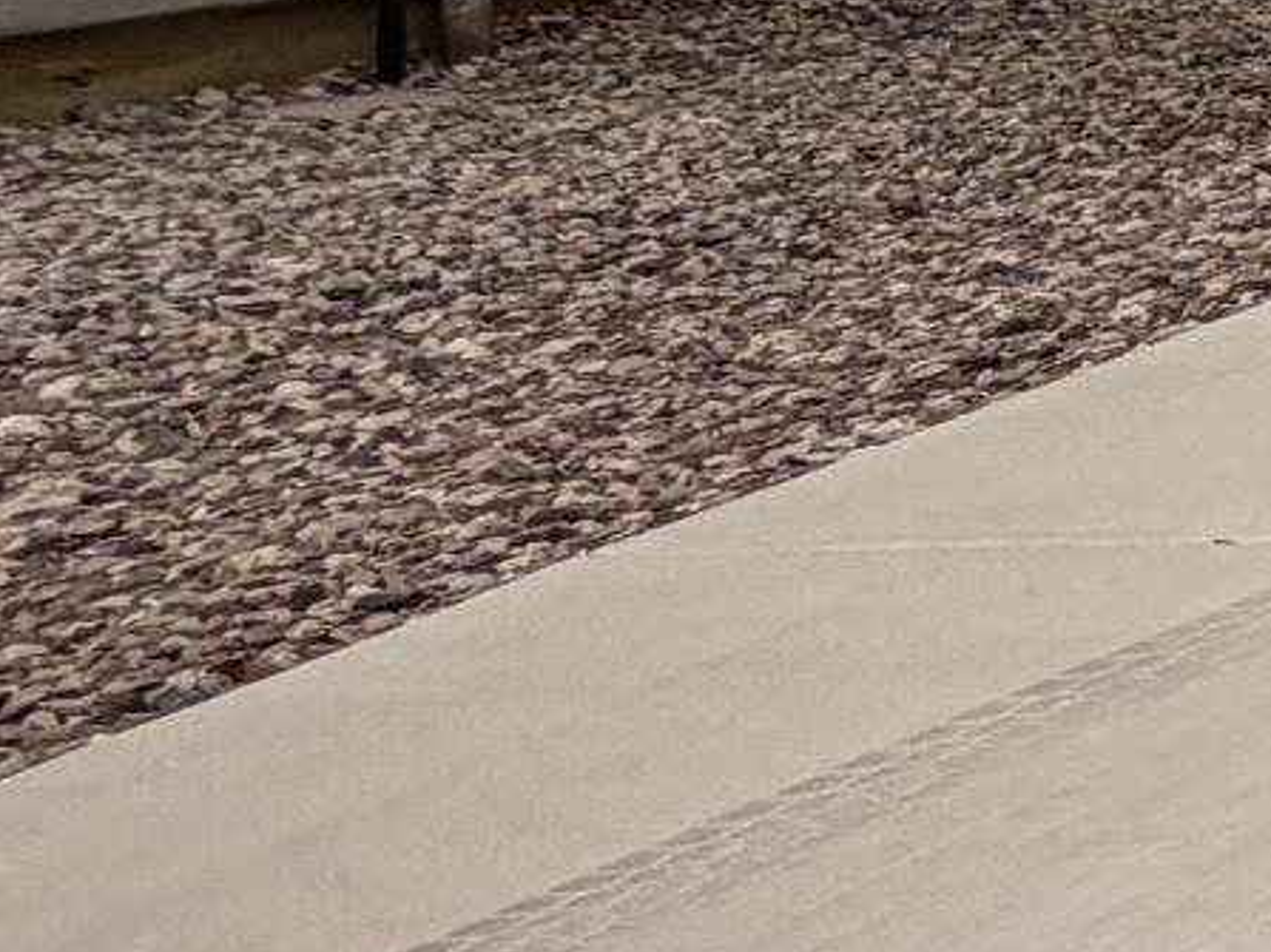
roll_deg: -0.1
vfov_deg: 15.1
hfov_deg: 10.6
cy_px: -233
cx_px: 4080
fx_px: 3450
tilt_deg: -3.8
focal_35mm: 94
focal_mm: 2.22
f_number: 2.2
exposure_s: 1/770
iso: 32
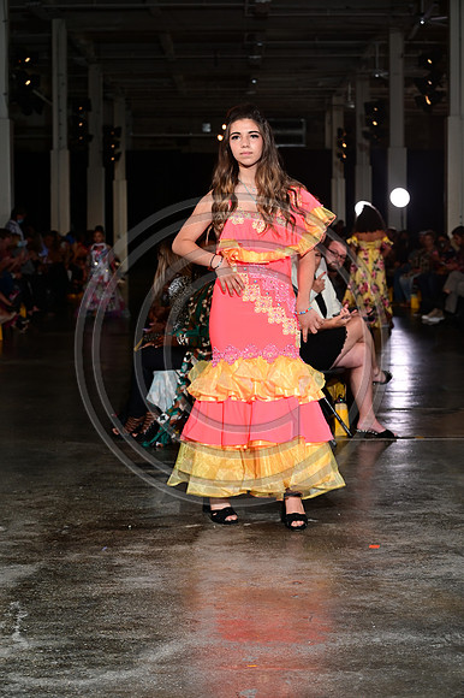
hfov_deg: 19.4
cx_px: 232
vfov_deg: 28.9
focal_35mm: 70
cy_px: 349
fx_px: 1355
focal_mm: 70
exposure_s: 1/160
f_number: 6.3
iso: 1000
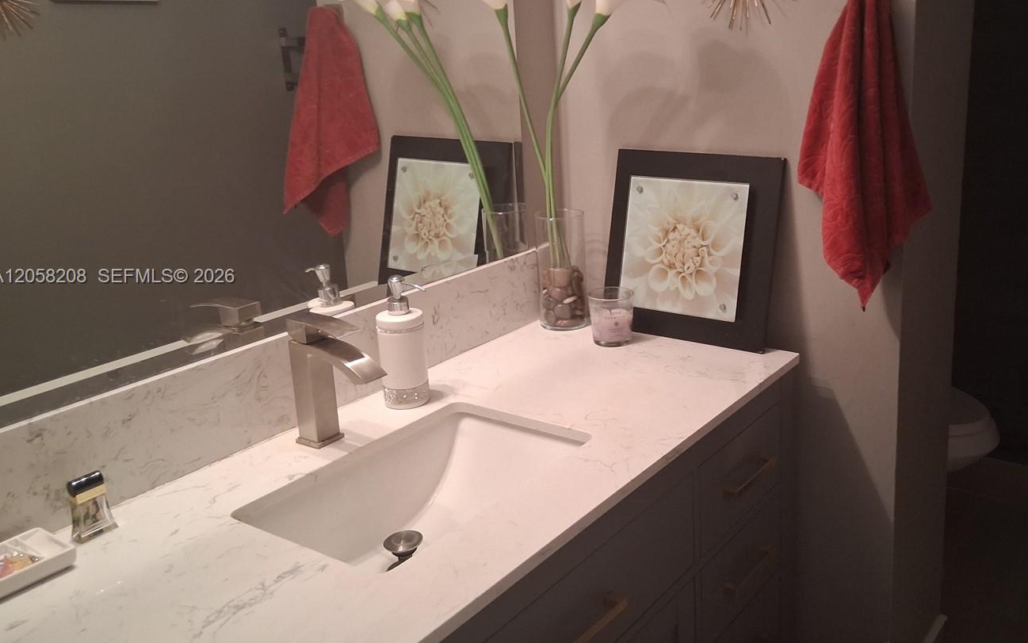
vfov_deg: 37.2
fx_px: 953
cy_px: 277
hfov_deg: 56.2
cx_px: 622
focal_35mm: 34
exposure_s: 1/50
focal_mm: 3.98
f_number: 1.8
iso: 400
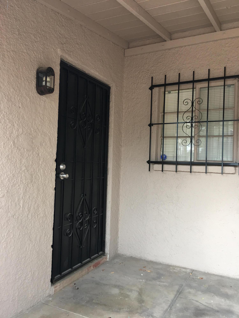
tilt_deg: +0.5
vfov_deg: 61.7
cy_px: 159
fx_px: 267
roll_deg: -1.0
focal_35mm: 29
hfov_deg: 48.2
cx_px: 120
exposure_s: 1/15
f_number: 2.2
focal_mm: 4.15
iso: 25
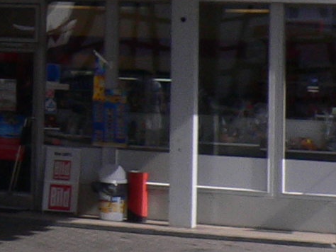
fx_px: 1835
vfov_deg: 7.7
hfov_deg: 9.3
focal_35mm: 189
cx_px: -499
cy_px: -178
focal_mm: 5.8
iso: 80
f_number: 5.6
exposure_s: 1/250
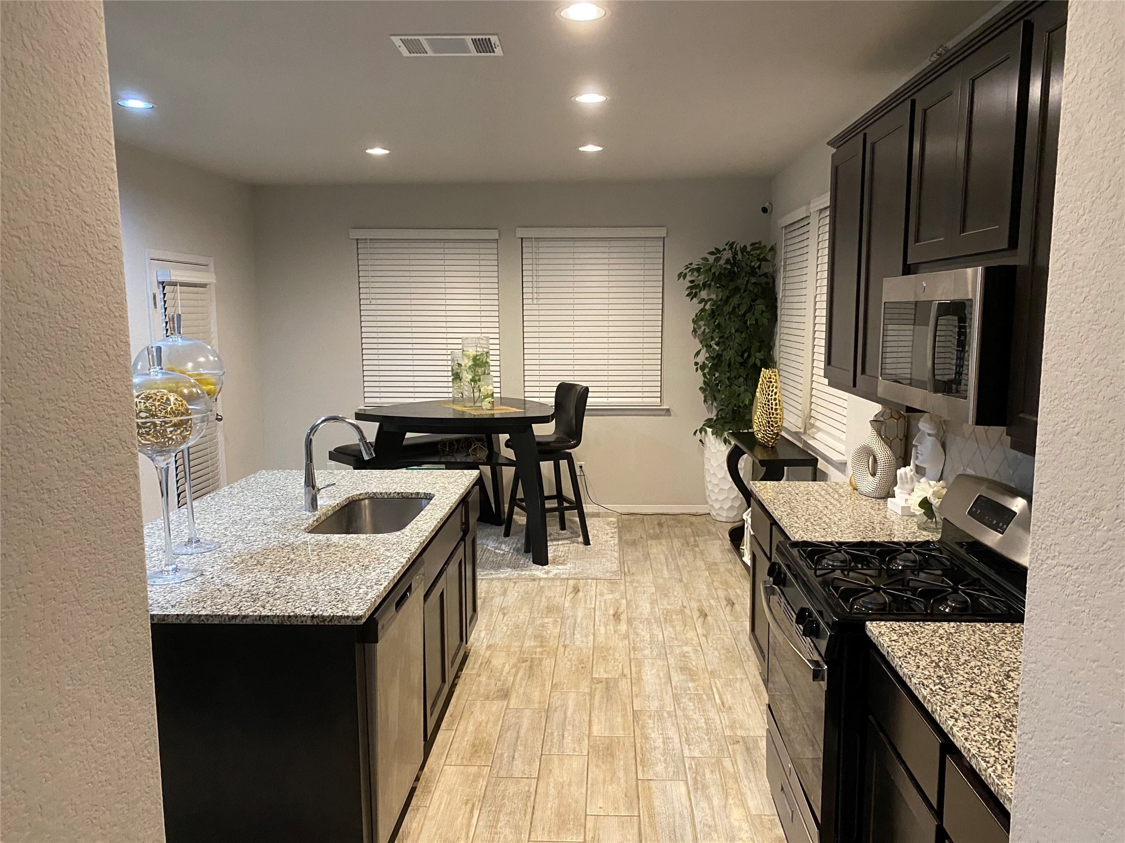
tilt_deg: -9.2
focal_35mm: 26
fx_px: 845
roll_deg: +0.2
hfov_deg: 67.3
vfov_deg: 53.1
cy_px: 422
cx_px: 562
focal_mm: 4.25
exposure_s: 1/60
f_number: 1.8
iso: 500
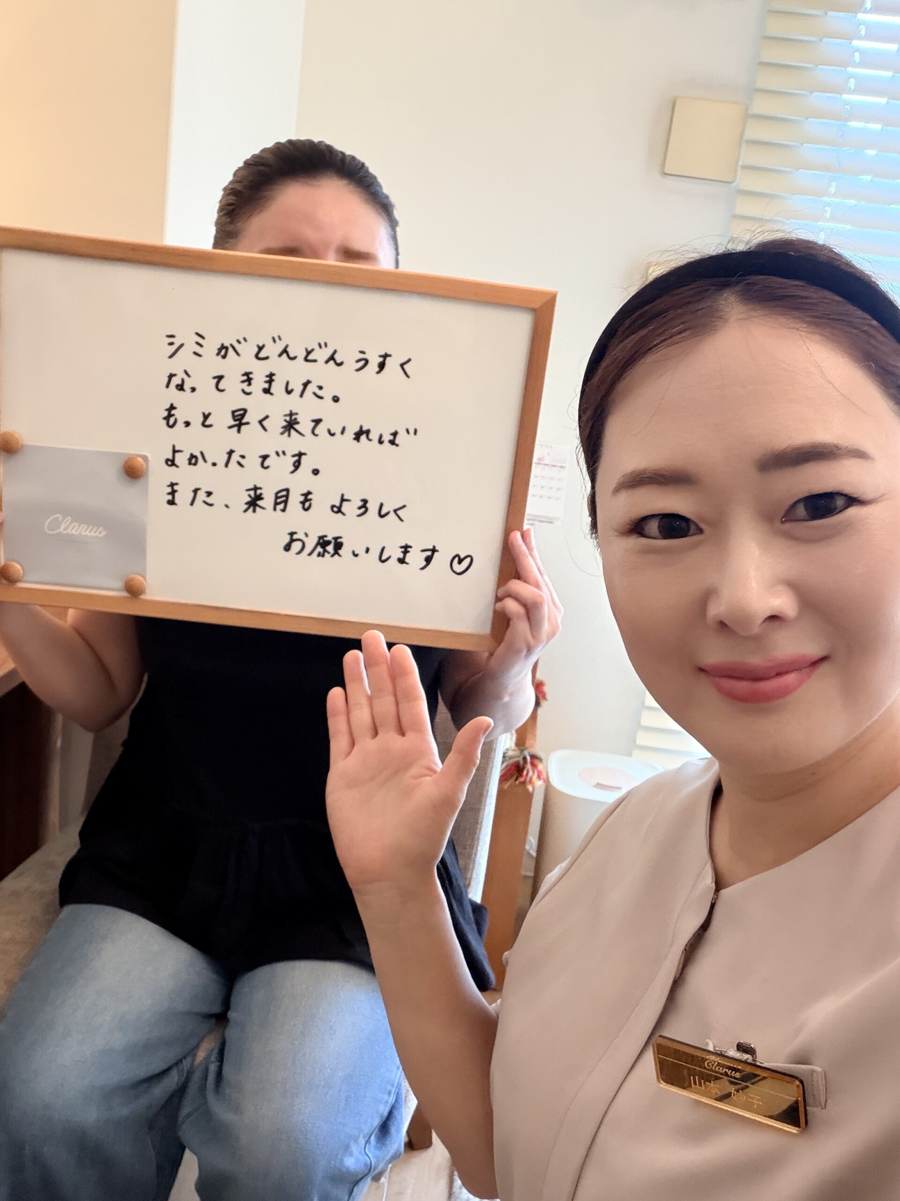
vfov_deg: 60.0
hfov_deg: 46.8
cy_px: 600
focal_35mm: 30
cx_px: 450
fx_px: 1040
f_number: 1.9
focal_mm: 2.71
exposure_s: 1/40
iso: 200
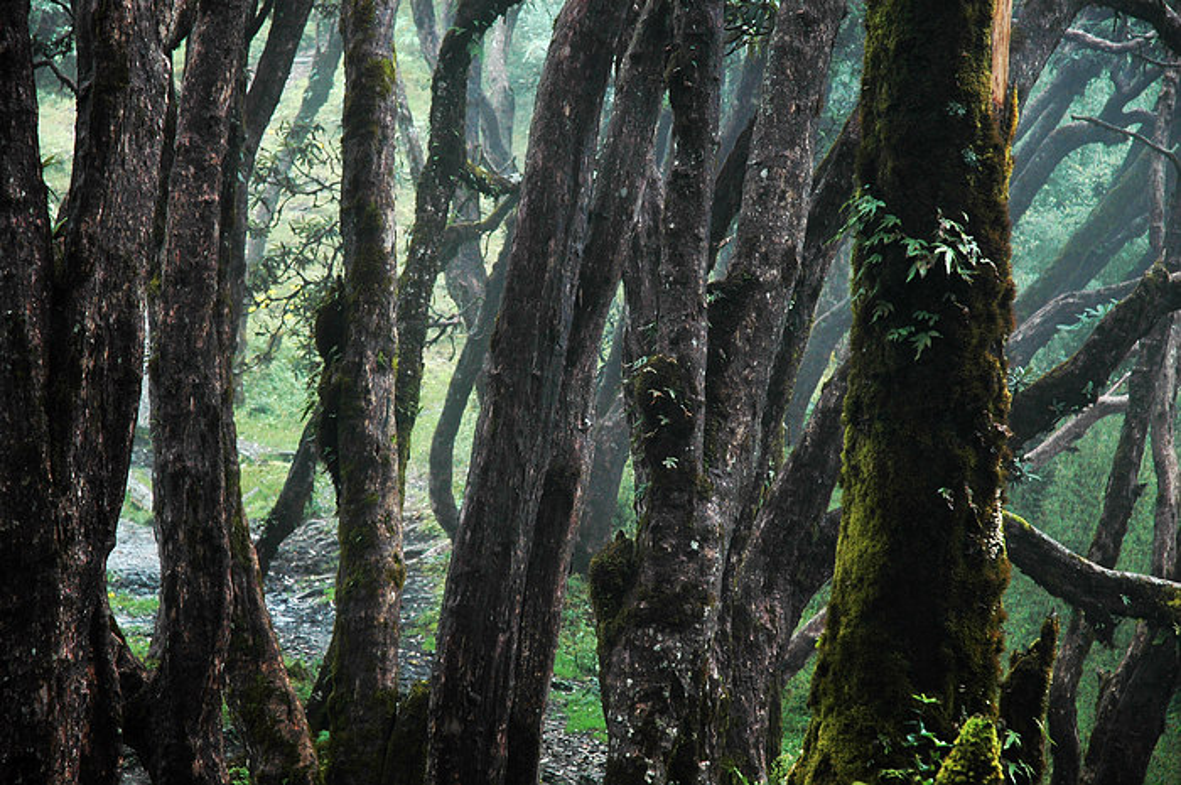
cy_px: 392
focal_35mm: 98
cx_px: 590
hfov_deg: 20.9
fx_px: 3195
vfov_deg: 14.0
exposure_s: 1/200
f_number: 4.5
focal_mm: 65
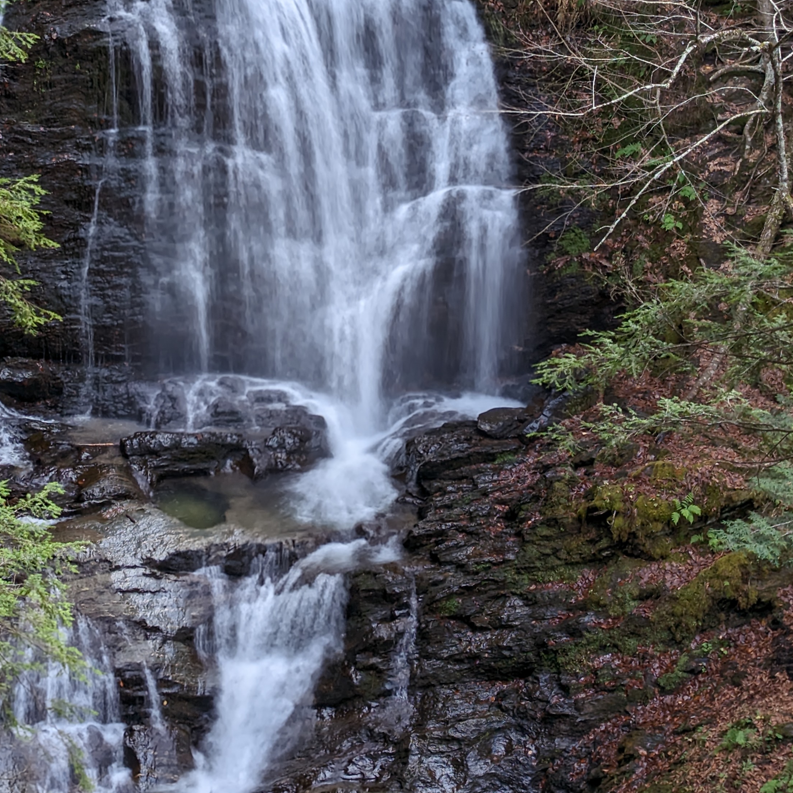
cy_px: 309
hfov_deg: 21.8
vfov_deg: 21.9
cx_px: 250
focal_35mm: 79
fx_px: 2048
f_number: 1.85
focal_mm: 6.81
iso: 59
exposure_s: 1/177
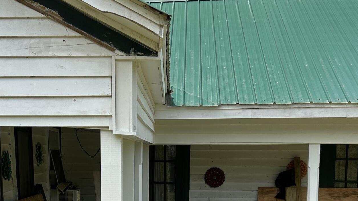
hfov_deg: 30.8
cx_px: 126
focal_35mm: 68
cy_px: 221
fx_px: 645
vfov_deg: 17.2
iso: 50
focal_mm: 5.7
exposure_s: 1/3165
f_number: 1.5
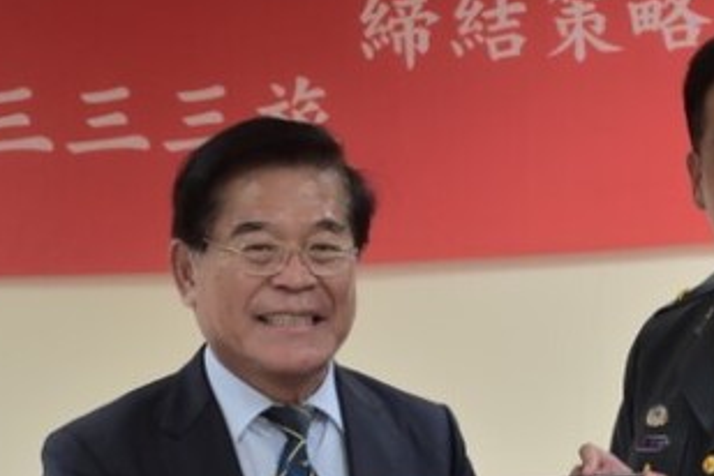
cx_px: 589
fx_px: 3037
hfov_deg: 13.3
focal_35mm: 153
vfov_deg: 8.9
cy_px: 445
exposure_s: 1/60
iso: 800
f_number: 5
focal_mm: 45
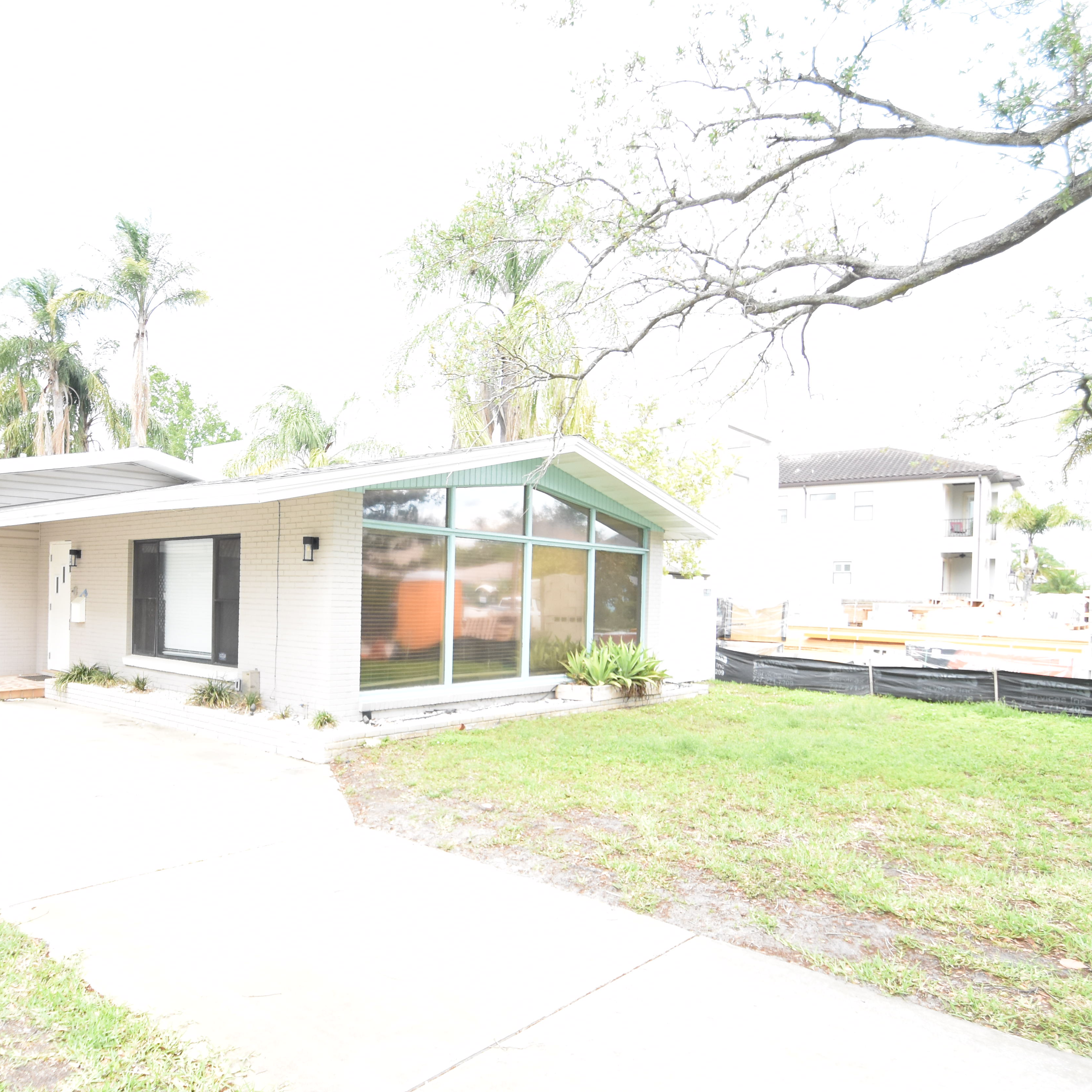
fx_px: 821
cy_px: 598
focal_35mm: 23
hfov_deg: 65.8
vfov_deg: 67.1
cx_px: 383
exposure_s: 1/750
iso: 800
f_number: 3.5
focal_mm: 10
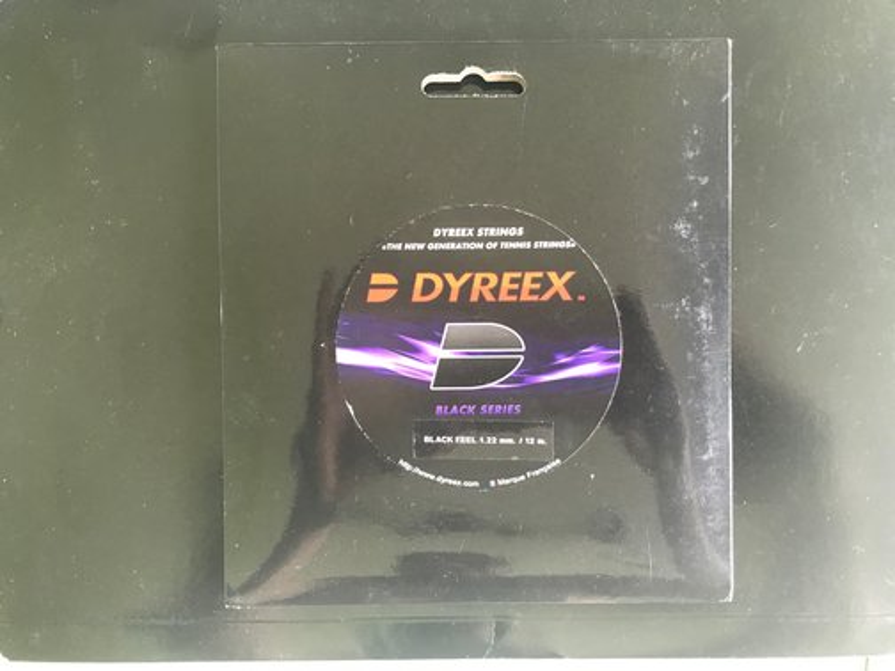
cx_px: 448
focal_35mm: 28
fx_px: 724
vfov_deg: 49.7
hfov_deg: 63.4
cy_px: 336
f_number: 1.8
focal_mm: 3.99
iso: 40
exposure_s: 1/20
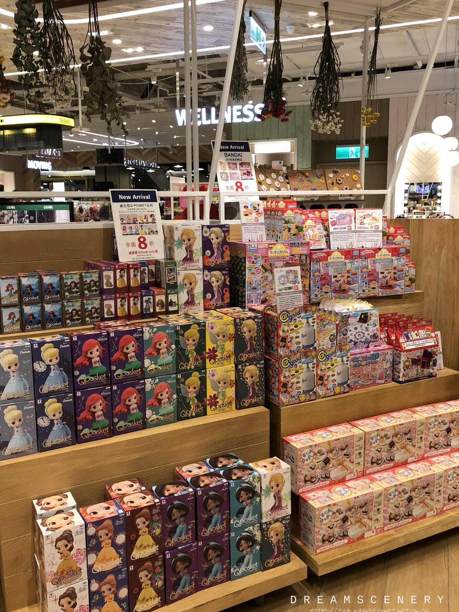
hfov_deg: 45.4
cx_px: 207
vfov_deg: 58.3
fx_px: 548
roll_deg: +0.6
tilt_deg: -9.4
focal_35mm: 31
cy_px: 288
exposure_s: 1/30
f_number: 1.8
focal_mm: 3.99
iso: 25
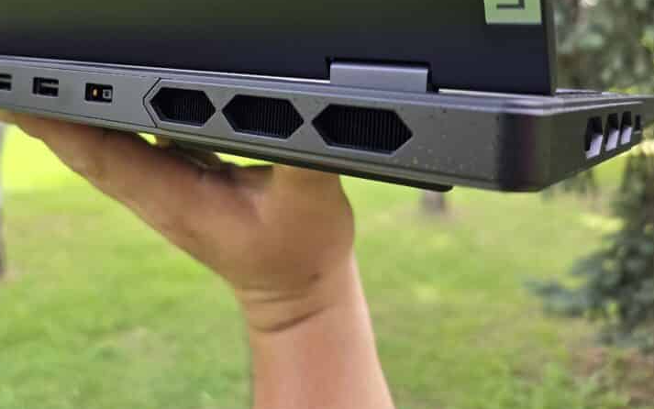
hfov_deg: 53.6
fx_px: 624
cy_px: 69
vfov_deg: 34.9
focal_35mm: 35
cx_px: 191
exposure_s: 1/180
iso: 80
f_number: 1.7
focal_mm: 6.3
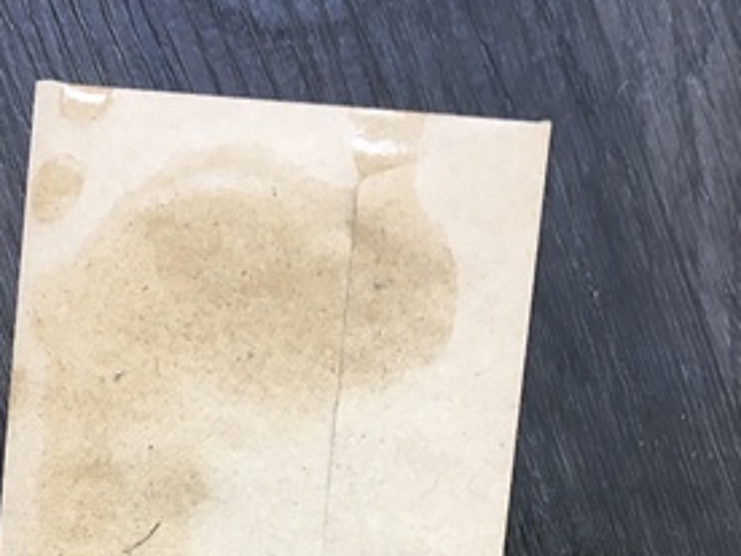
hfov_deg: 30.6
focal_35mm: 63
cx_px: 285
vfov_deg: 21.3
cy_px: 701
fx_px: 1349
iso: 64
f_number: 2.2
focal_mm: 4.15
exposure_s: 1/33
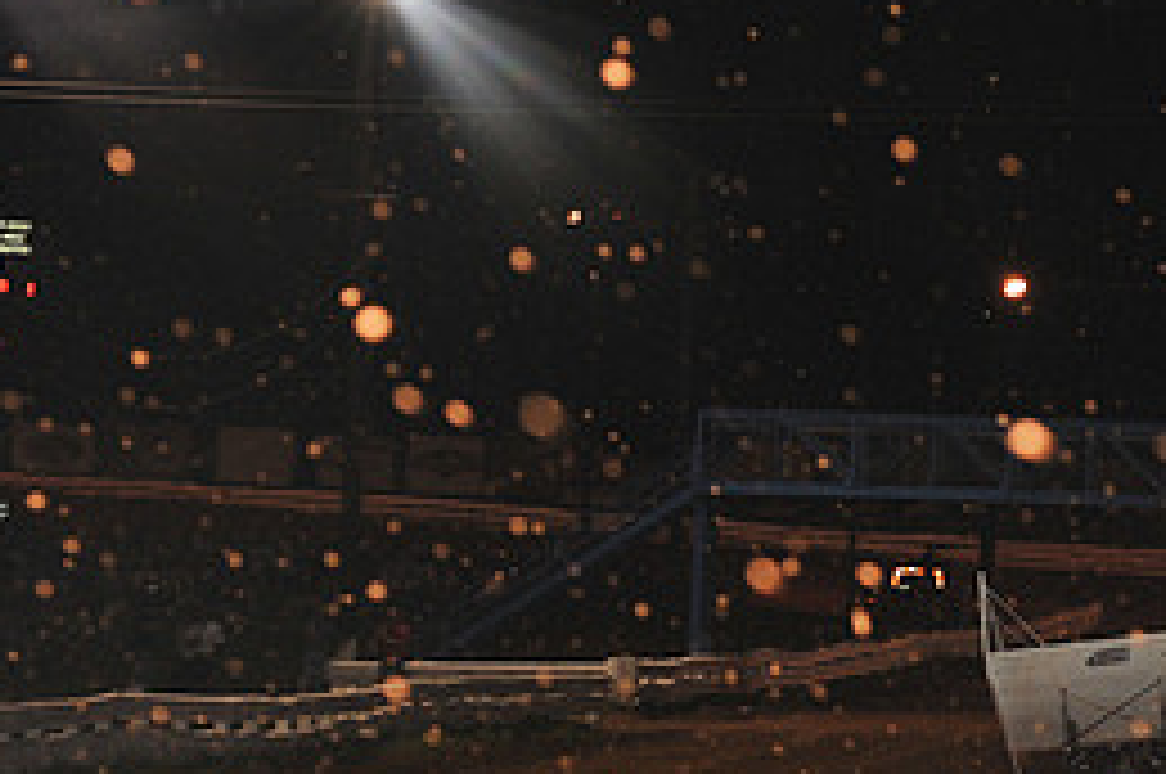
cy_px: 765
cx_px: 1152
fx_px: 7246
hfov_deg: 9.1
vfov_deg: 6.1
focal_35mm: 224
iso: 1000
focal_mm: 100
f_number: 7.1
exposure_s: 1/320
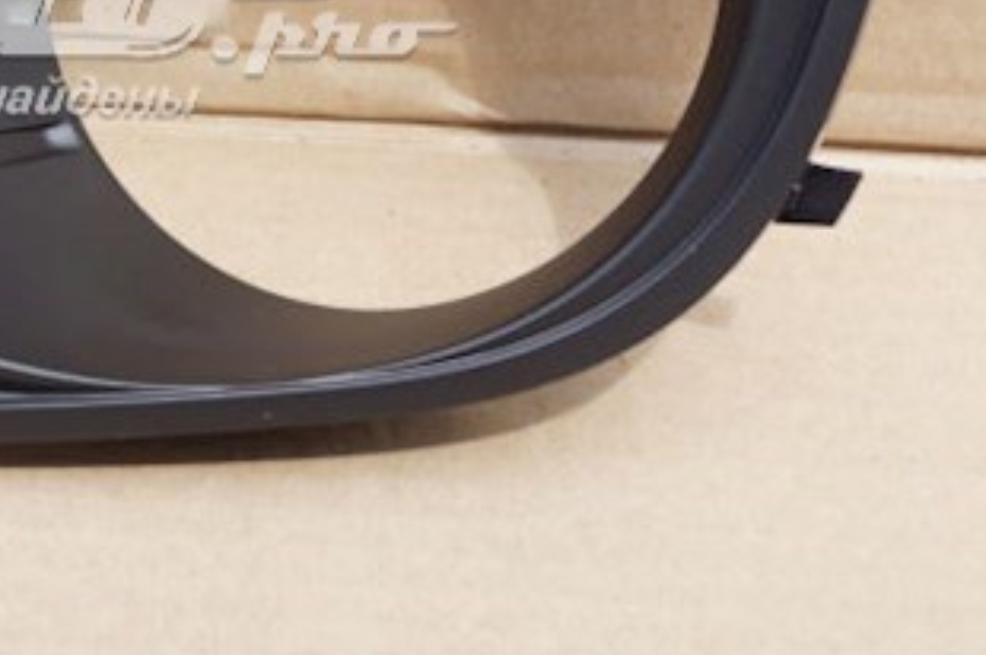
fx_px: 2544
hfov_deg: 21.4
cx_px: 73
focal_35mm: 93
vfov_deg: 14.4
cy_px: 6
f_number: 7.1
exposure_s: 1/160
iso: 100
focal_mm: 30
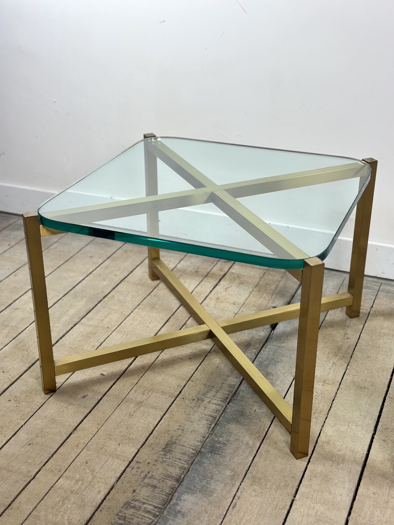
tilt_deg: -25.3
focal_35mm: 48
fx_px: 728
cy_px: 262
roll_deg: -0.2
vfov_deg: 39.7
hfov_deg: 30.3
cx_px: 197
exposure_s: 1/100
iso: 64
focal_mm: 6.86
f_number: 1.78
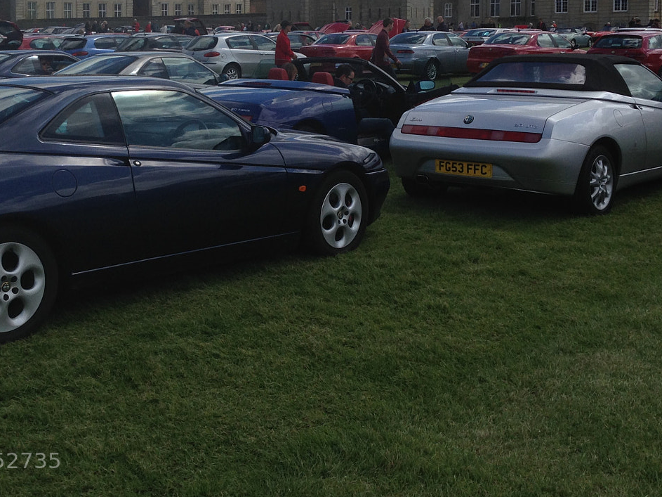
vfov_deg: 25.6
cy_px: 94
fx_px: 1071
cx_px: 255
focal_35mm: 56
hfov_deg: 34.2
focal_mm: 4.12
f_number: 2.4
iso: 50
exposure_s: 1/2262
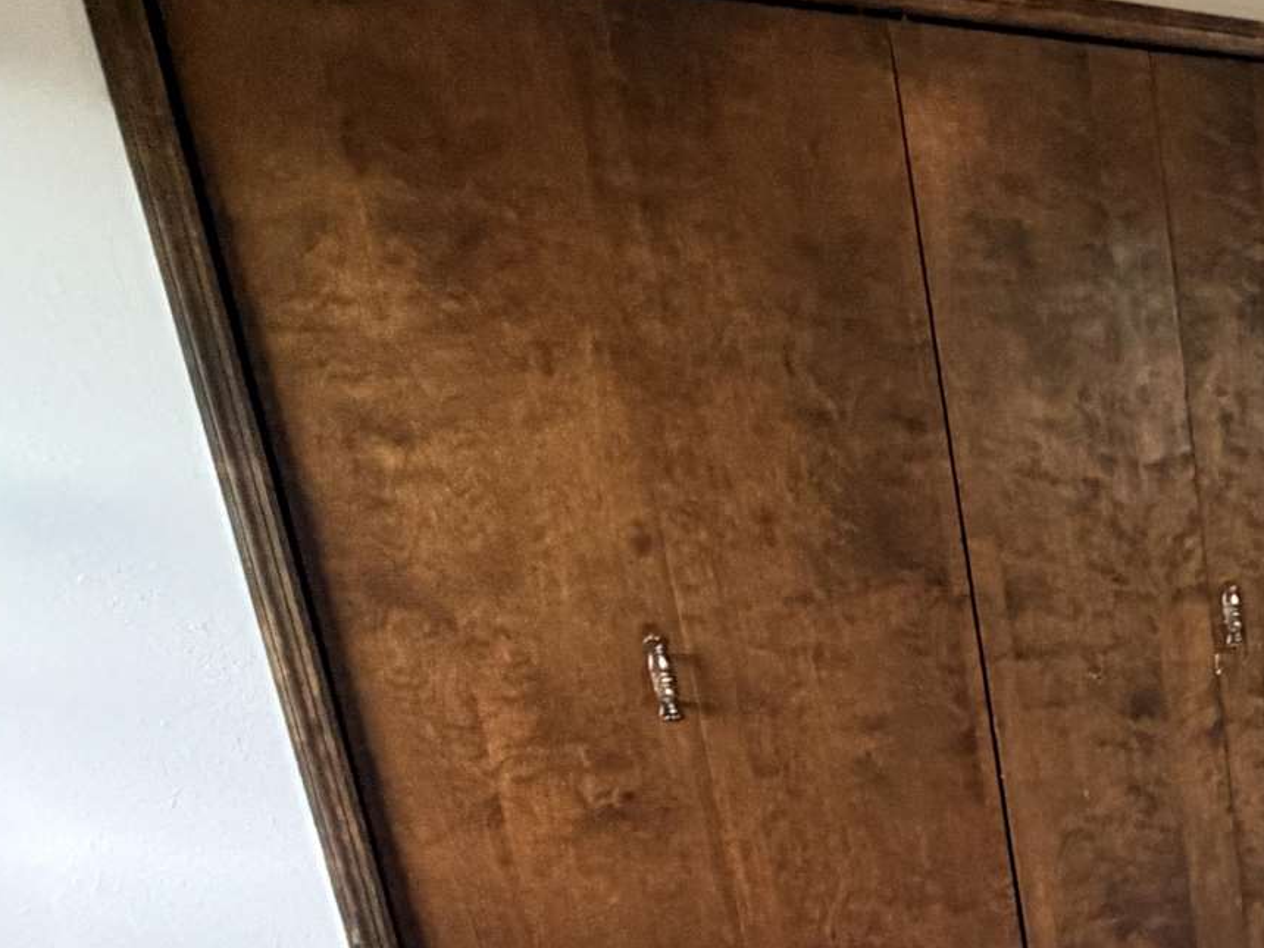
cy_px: 949
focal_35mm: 50
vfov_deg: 27.4
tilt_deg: -19.4
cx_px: 1818
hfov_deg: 28.0
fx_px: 1826
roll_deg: +0.3
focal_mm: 2.22
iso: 400
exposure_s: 1/60
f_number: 2.2
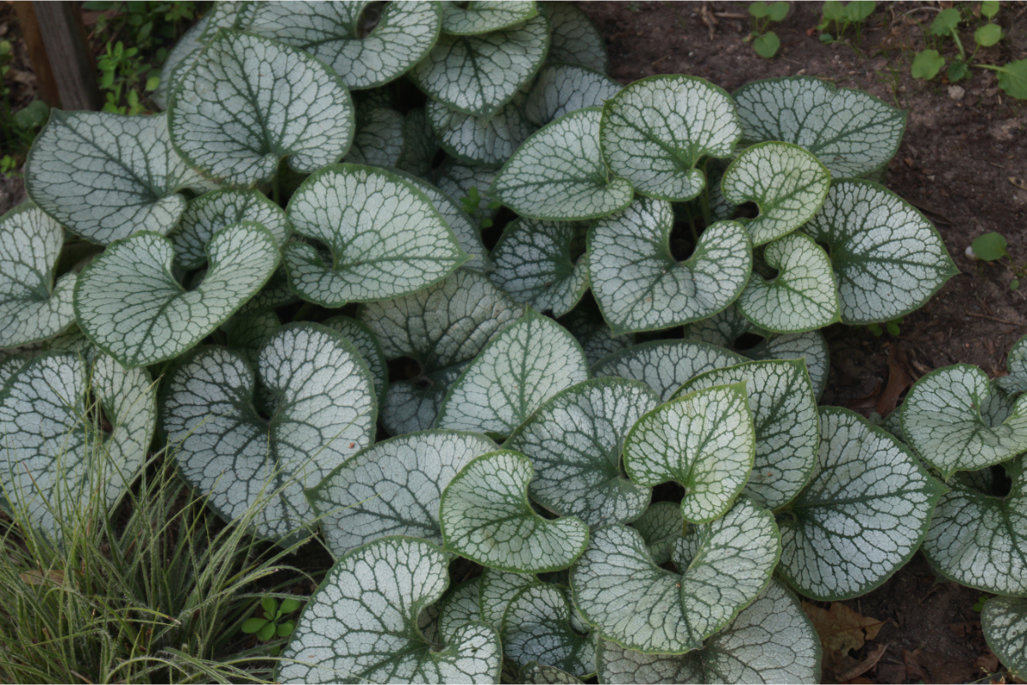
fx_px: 2353
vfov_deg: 16.6
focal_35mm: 82
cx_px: 514
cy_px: 342
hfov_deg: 24.6
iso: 250
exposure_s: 1/160
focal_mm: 55
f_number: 5.6
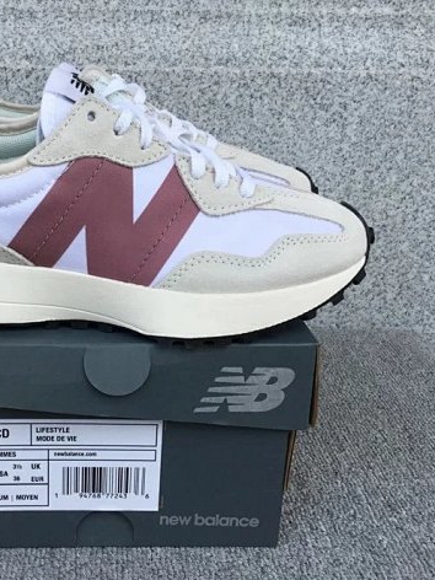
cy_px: 292
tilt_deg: -19.0
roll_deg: -0.3
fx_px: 704
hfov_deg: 33.7
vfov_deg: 44.8
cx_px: 112
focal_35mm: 42
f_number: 2.4
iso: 25
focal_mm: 3.3
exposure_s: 1/482
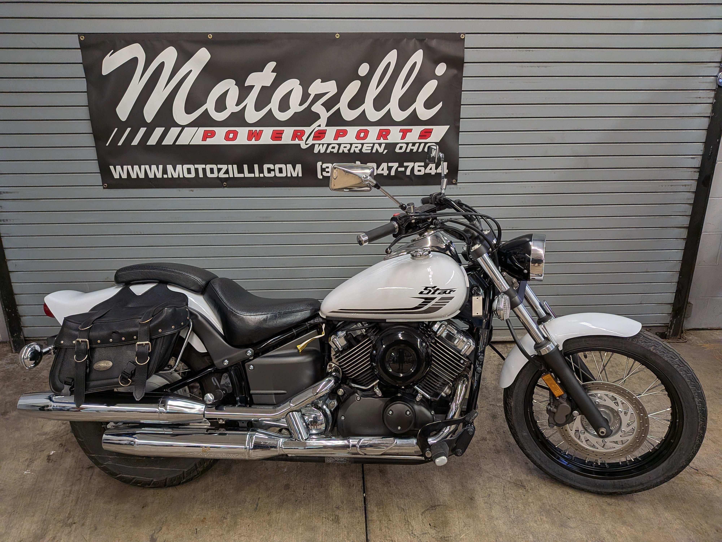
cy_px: 271
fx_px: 501
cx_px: 361
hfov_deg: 71.6
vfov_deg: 56.8
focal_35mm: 24
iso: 29
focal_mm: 4.53
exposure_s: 1/60
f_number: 1.7
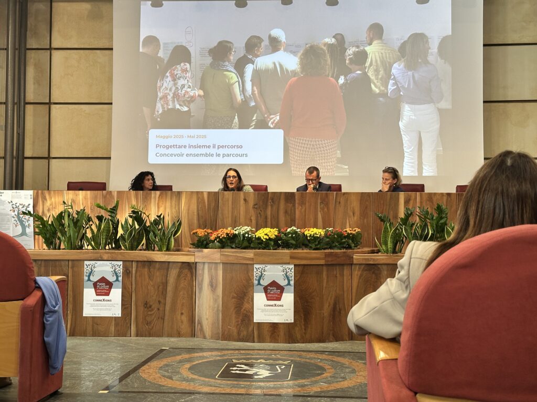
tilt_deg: +2.4
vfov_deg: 30.3
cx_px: 268
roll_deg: +0.3
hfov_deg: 39.7
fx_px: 745
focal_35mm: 48
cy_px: 201
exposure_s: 1/50
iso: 100
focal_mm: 6.86
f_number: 1.78
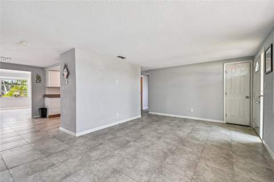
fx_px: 114
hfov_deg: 100.4
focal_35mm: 15
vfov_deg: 77.2
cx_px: 137
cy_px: 91
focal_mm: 10
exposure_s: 1/8
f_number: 7.1
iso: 100
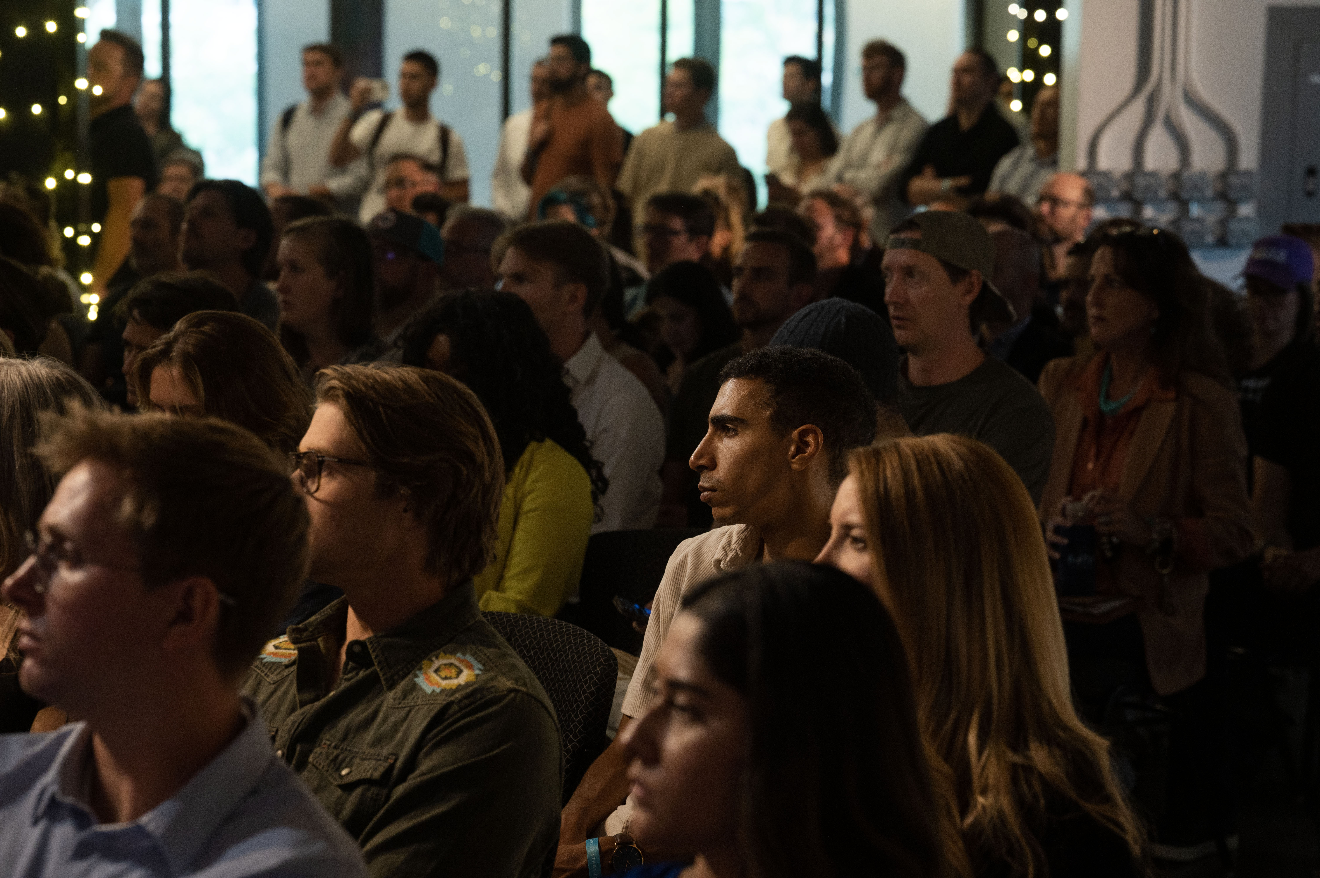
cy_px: 439
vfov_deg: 13.8
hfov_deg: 20.6
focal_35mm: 99
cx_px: 660
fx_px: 3628
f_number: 5.6
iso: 1600
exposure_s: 1/125
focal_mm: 99
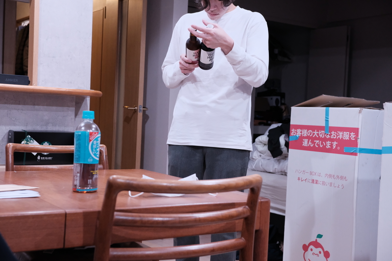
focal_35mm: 48
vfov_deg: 28.1
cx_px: 196
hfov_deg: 41.1
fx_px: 523
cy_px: 130
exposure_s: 1/100
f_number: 4
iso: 4000
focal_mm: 32
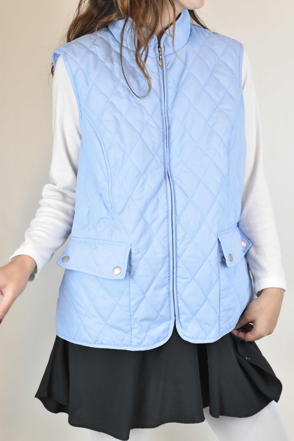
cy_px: 220
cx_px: 147
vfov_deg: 38.9
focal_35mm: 51
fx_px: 625
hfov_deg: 26.5
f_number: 13
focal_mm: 34
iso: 1600
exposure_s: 1/50
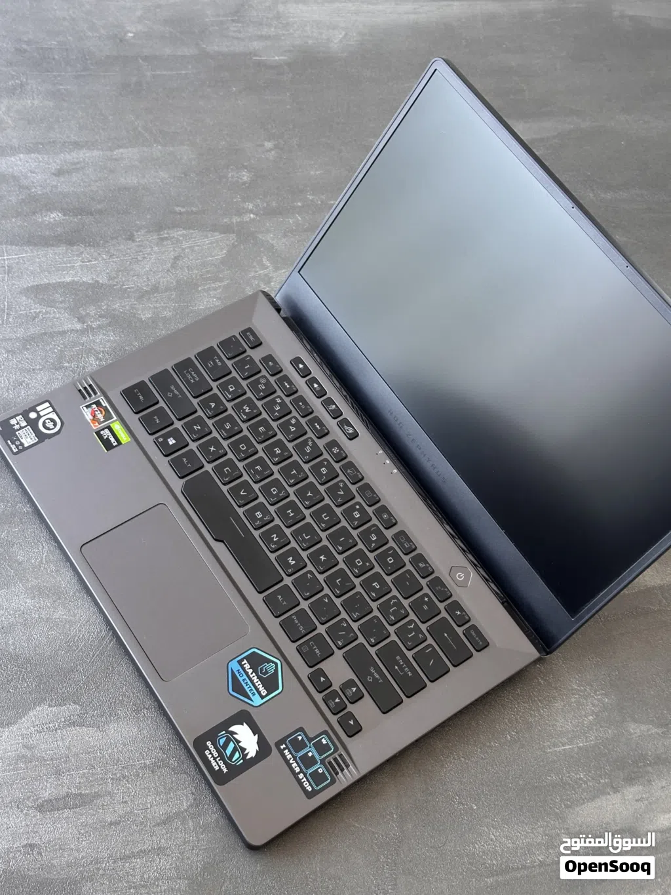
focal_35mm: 48
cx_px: 336
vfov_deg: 39.7
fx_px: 1240
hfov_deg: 30.3
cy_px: 448
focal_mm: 6.86
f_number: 1.78
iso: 200
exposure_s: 1/60
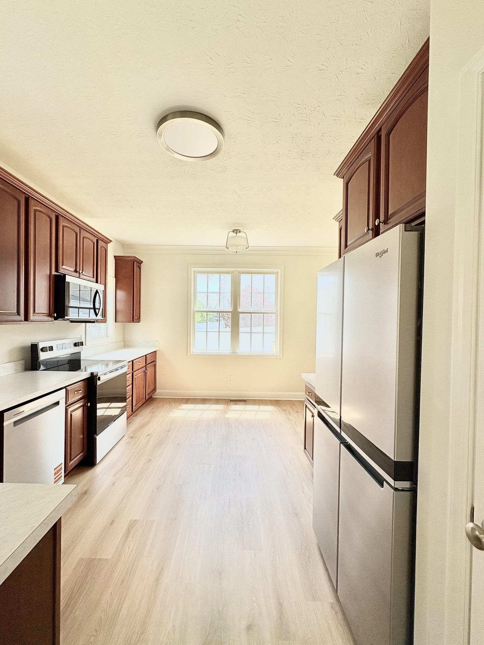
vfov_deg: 98.2
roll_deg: -1.4
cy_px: 325
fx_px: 280
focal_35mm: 15
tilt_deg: -0.3
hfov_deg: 81.7
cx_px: 229
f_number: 2.2
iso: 64
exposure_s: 1/249
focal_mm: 2.22
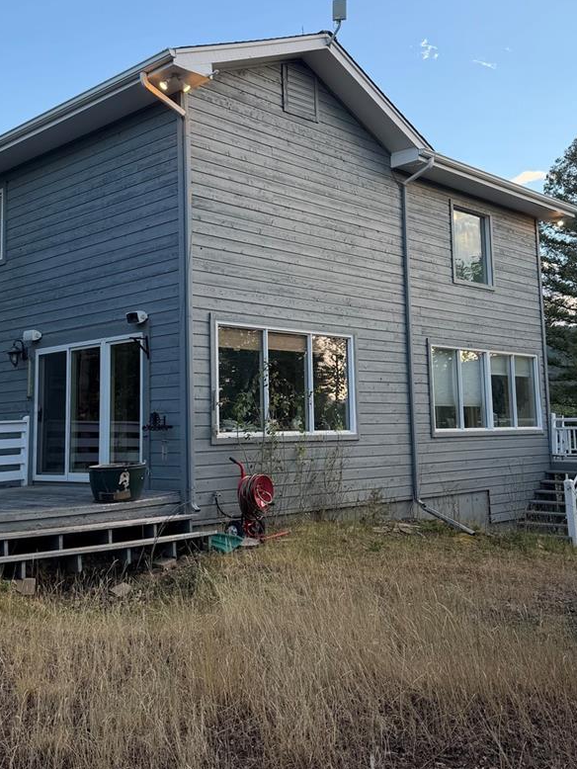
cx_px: 282
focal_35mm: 37
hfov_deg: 38.7
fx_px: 822
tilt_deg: +7.1
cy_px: 322
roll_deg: +1.6
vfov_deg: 49.9
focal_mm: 6.76
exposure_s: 1/510
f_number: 1.78
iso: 80
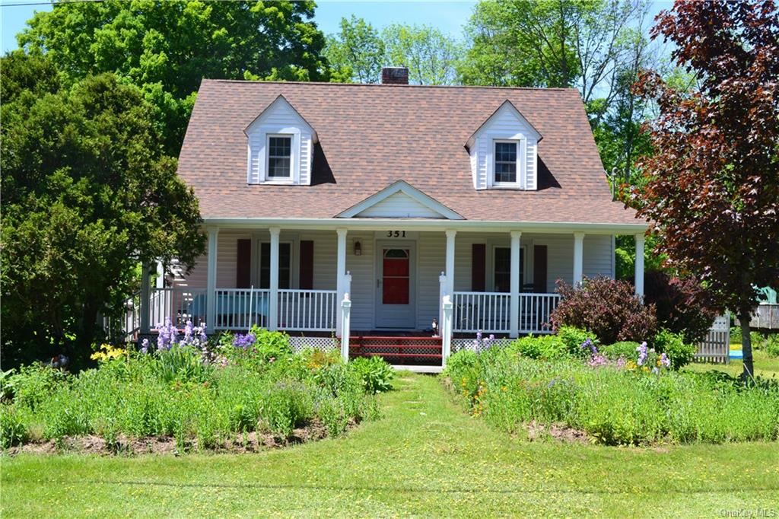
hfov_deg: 49.6
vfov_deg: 34.2
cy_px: 260
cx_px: 390
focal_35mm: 39
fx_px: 844
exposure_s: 1/200
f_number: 10
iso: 400
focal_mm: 26
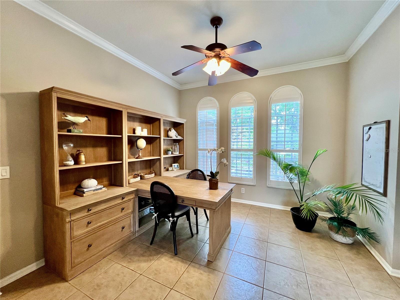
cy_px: 150
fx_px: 150
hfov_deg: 106.2
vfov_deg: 89.9
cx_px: 200
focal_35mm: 13
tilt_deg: -3.2
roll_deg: +0.1
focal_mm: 1.57
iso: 125
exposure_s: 1/60
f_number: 1.8
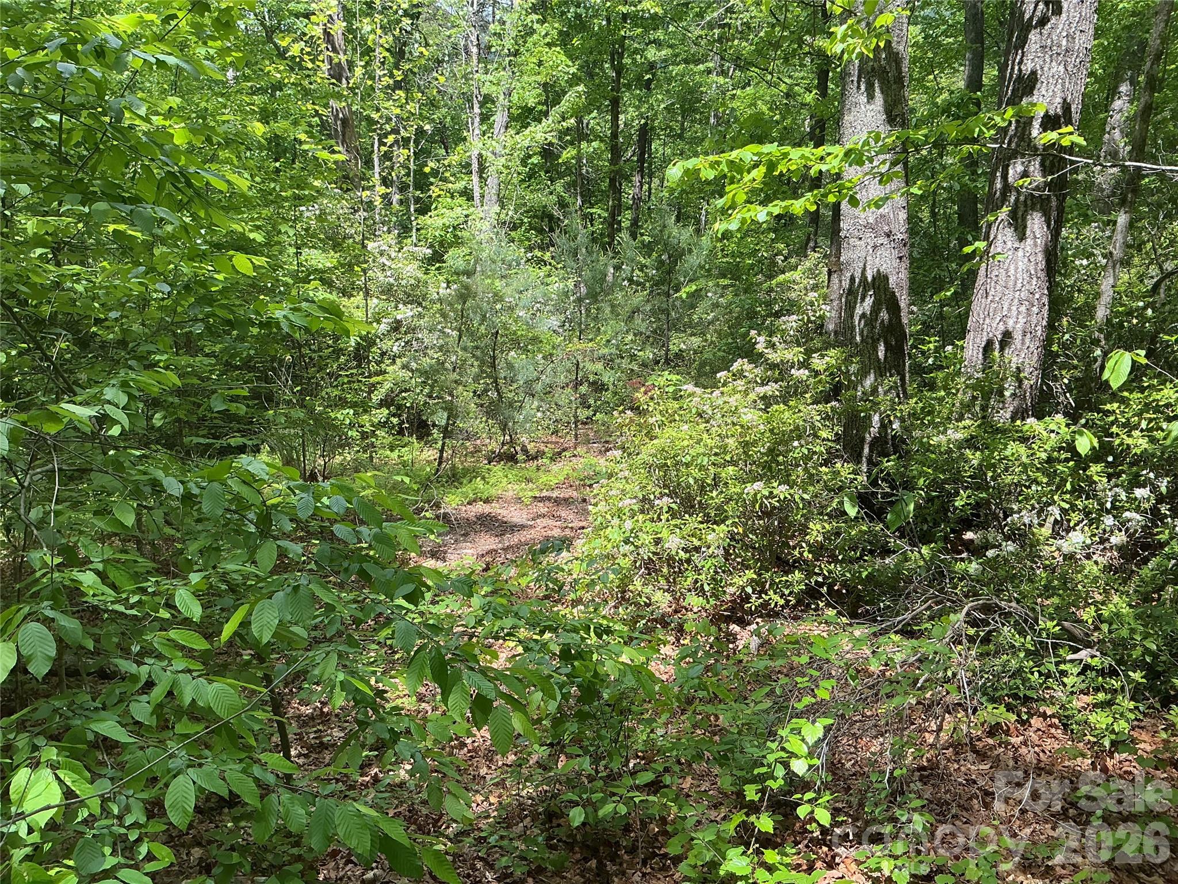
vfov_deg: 48.2
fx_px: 987
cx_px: 589
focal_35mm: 29
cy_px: 442
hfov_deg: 61.7
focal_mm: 3
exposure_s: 1/375
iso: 25
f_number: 1.8
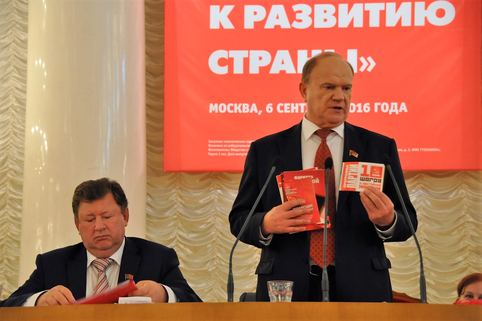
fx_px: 1505
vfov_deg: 12.2
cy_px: 160
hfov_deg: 18.2
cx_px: 241
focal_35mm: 112
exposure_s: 1/30
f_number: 5
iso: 900
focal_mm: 75
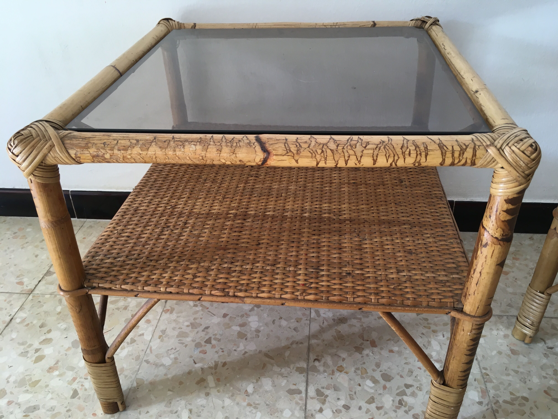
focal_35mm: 29
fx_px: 467
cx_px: 279
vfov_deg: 48.2
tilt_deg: -31.6
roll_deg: +2.5
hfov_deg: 61.7
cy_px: 210
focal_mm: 4.15
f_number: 2.2
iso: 25
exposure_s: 1/40
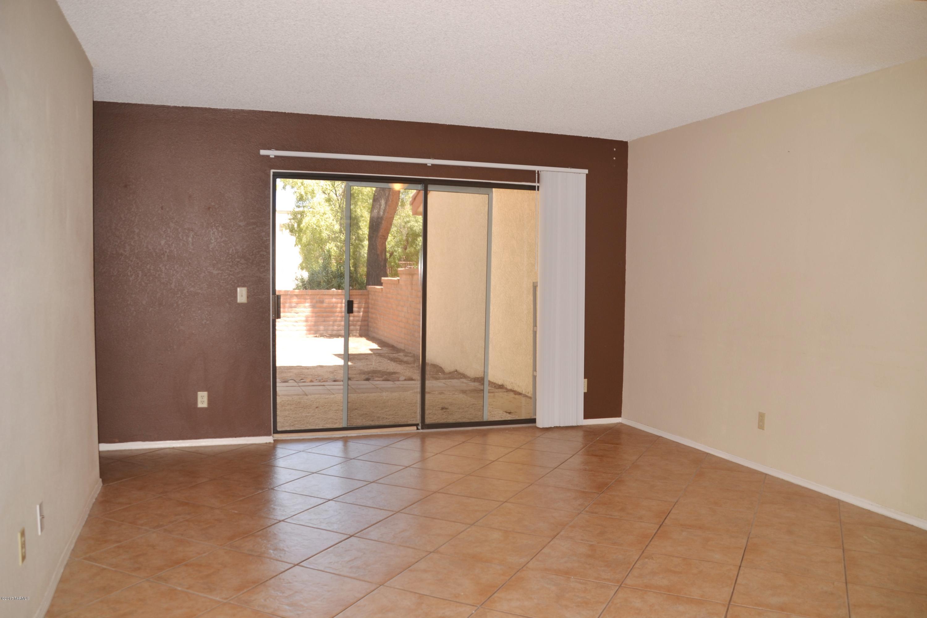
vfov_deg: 43.6
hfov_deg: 61.9
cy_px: 309
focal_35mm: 30
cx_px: 464
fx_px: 772
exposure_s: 1/100
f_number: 3.5
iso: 100
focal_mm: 20
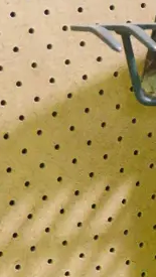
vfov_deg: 13.9
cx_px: 322
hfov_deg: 7.5
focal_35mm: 154
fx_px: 1131
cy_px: 196
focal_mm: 19
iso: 3200
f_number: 4.3
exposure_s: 1/25
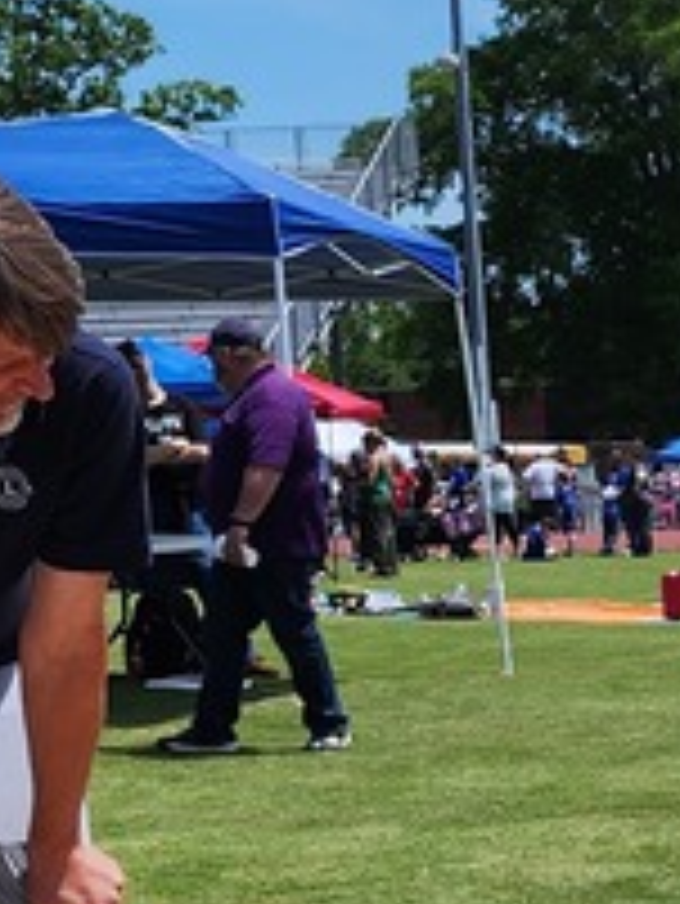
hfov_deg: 12.1
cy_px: 967
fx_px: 3061
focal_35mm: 117
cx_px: 1027
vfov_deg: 16.4
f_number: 1.8
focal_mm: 6.4
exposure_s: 1/1580
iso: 12
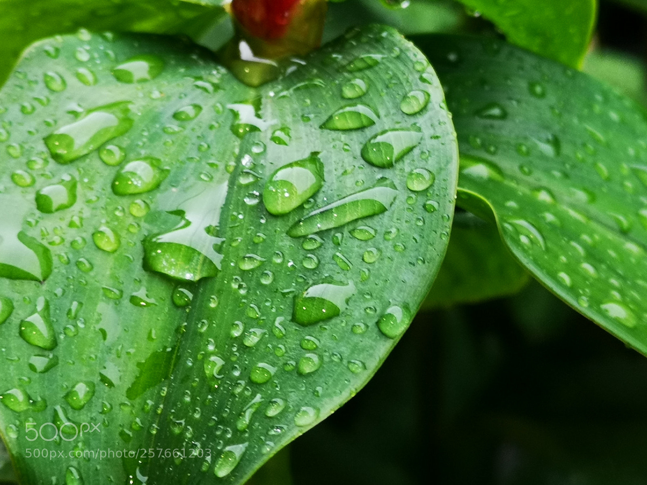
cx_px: 324
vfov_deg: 17.8
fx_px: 1551
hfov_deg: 23.6
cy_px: 242
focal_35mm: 83
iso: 100
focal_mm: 3.95
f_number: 1.8
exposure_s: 1/50
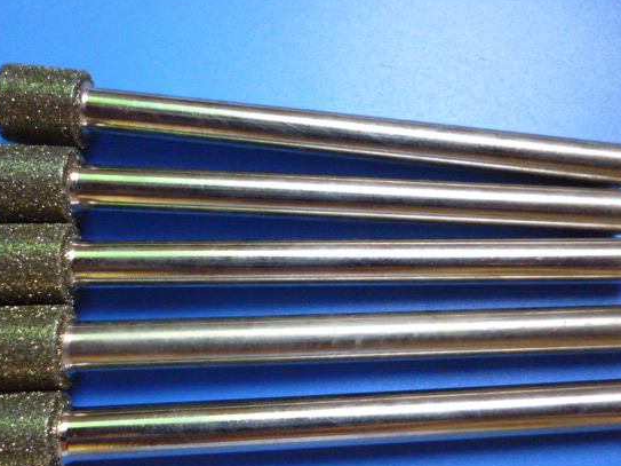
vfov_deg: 42.8
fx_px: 592
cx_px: 301
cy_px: 262
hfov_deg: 55.4
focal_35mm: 33
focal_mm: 5
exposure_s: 1/40
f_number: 3.1
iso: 800
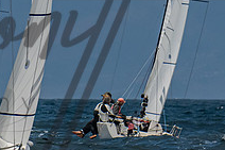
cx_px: -195
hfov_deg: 2.1
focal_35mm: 964
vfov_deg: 1.4
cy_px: 88
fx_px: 6020
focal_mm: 195
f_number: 6.3
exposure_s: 1/4000
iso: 400
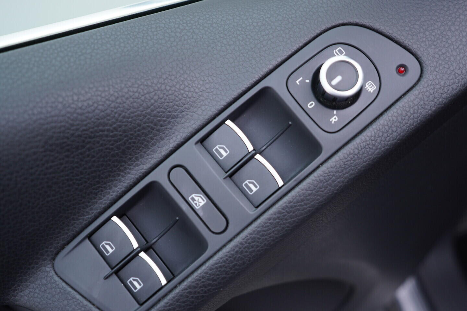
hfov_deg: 53.1
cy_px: 156
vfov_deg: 36.9
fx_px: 467
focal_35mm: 36
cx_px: 234
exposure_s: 1/40
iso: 125
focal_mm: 24
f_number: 2.8
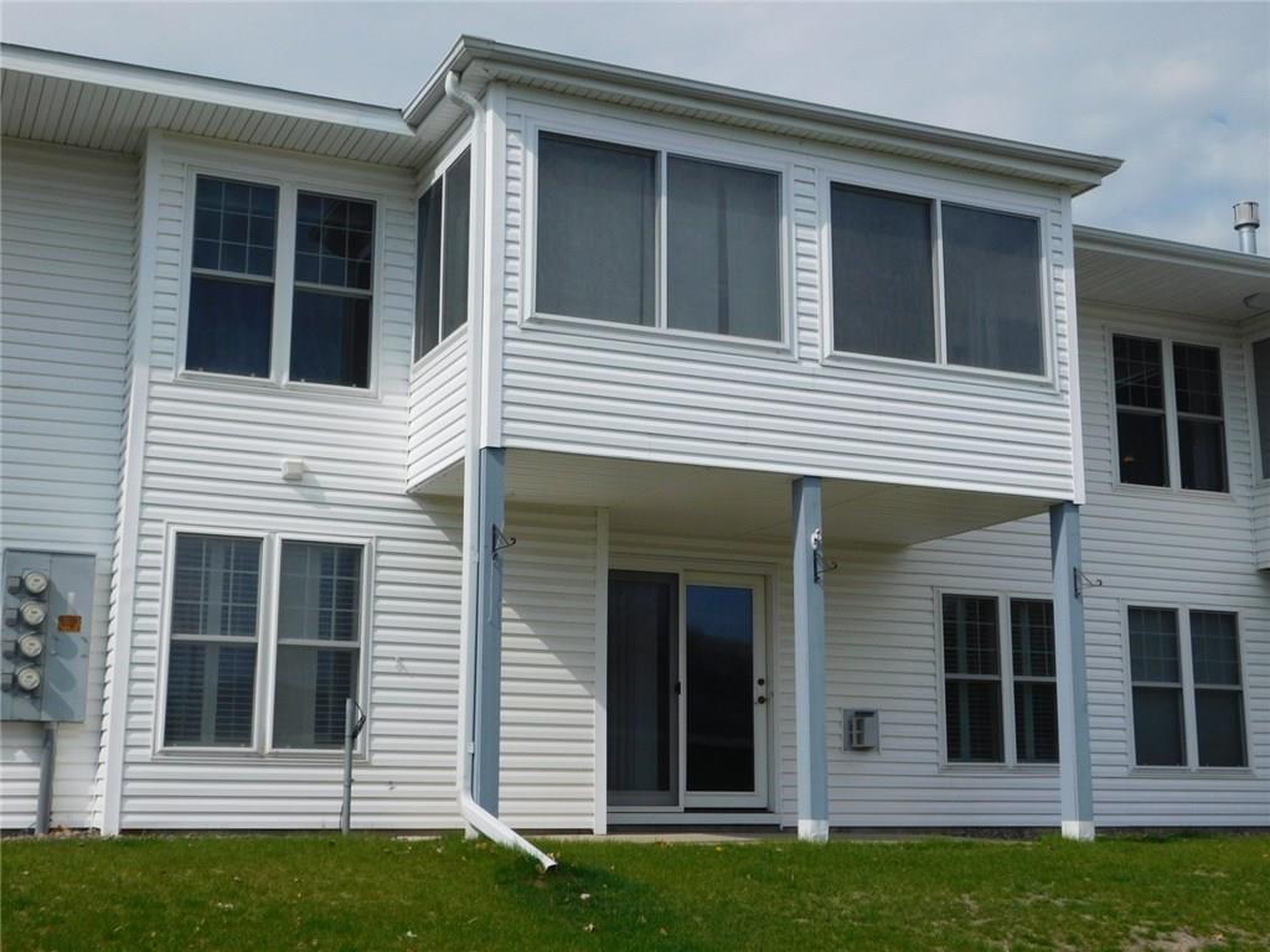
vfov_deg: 32.2
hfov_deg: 42.1
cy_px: 476
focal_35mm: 45
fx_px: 1651
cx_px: 635
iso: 125
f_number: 7.4
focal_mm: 8
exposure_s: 1/500
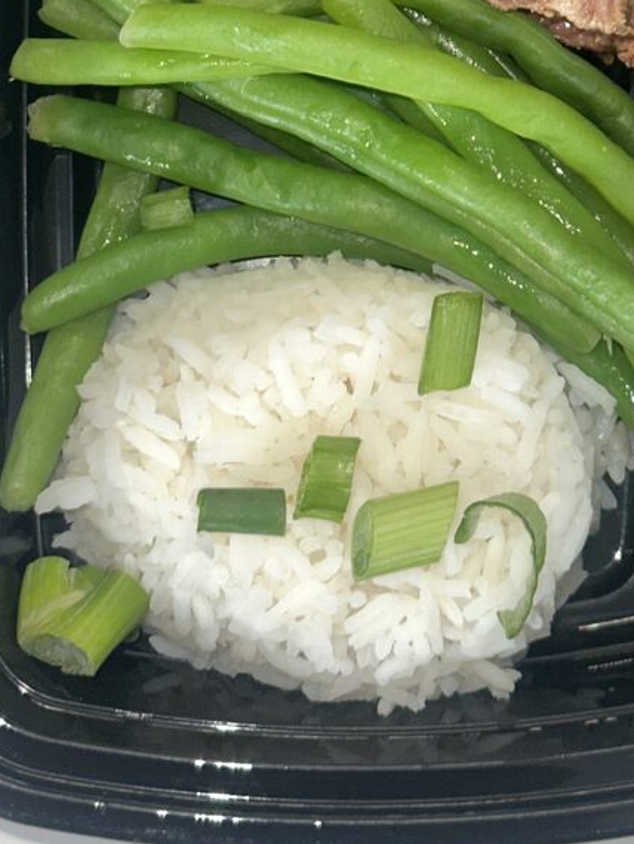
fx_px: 2465
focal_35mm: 101
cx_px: 361
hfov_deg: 14.7
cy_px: 70
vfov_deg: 19.1
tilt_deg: -81.0
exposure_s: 1/49
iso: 64
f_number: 1.78
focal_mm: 6.86
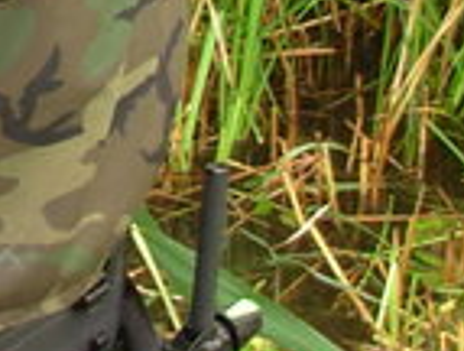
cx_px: -266
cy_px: -159
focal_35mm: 212
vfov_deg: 6.9
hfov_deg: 9.0
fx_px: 2849
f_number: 2.9
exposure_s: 1/62.2
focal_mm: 6.3
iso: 50
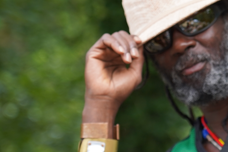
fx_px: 2039
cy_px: 74
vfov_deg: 4.3
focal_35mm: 322
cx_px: 197
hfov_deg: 6.4
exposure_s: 1/160
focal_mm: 105
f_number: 4
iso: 320
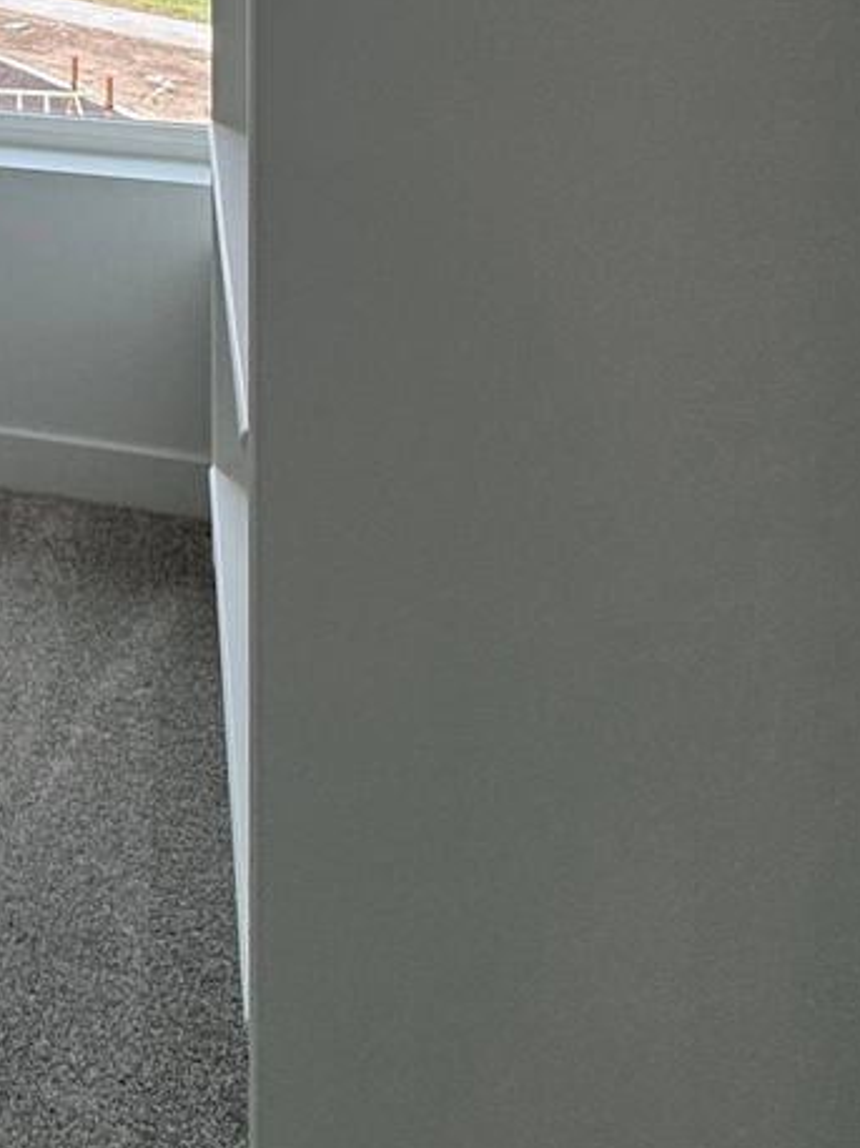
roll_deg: +0.7
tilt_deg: -1.1
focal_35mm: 47
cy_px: -281
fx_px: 1558
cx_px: -409
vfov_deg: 32.3
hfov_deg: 24.5
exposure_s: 1/451
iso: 40
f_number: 2.2
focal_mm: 2.22
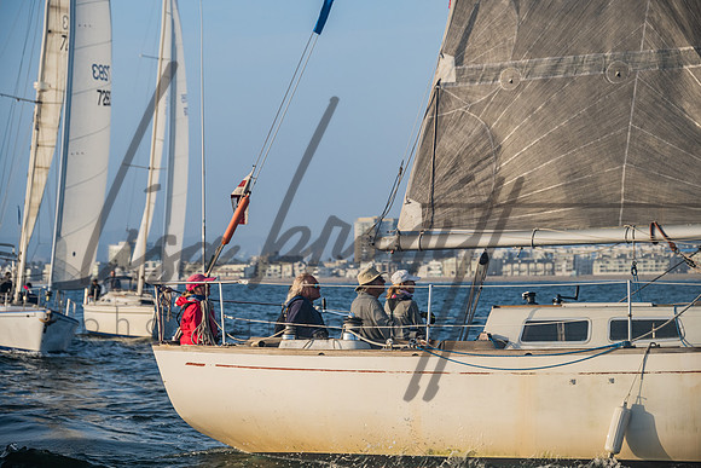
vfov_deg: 12.5
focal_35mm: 110
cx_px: 350
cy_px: 234
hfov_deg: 18.6
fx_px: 2142
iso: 400
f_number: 6.3
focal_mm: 110
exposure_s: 1/800
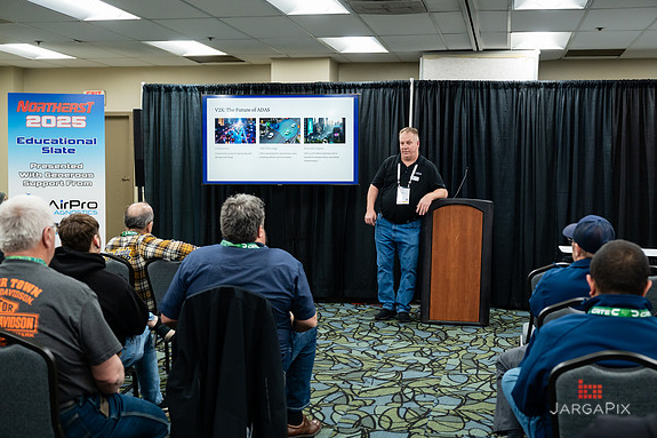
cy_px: 218
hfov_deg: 41.9
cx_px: 328
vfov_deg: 28.6
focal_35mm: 47
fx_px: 857
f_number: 4
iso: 2000
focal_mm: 46
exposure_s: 1/200
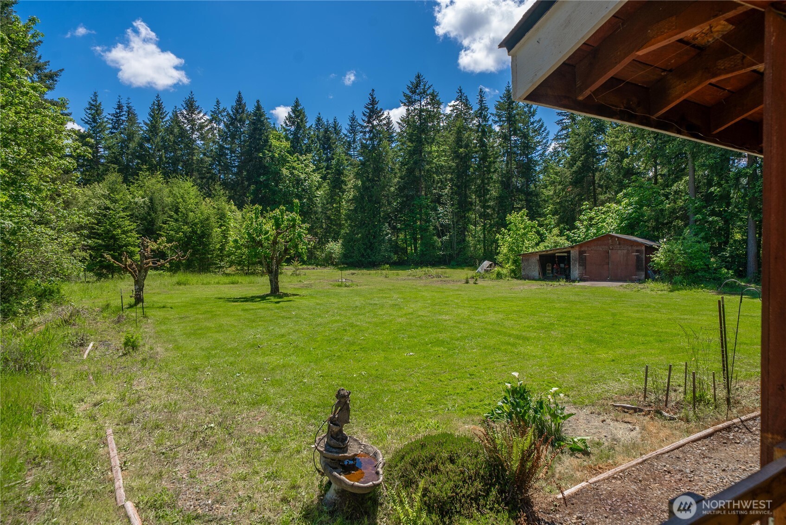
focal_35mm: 22
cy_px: 262
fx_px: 481
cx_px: 393
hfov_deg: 78.6
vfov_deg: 57.3
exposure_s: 1/200
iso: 80
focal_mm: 22
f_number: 7.1
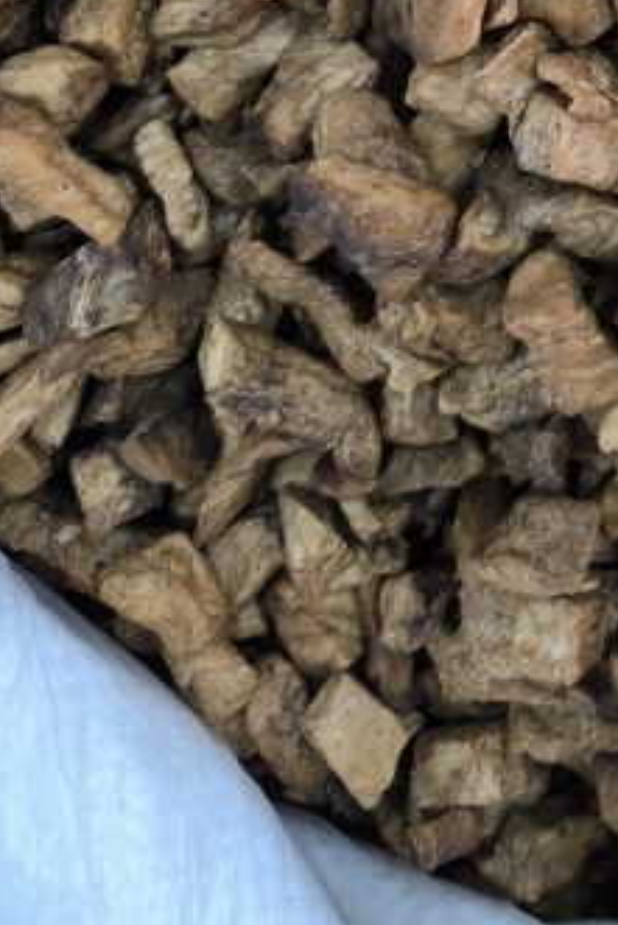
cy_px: -421
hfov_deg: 16.4
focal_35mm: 77
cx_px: 886
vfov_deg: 22.2
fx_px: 1981
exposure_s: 1/50
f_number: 1.65
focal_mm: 6.14
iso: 500
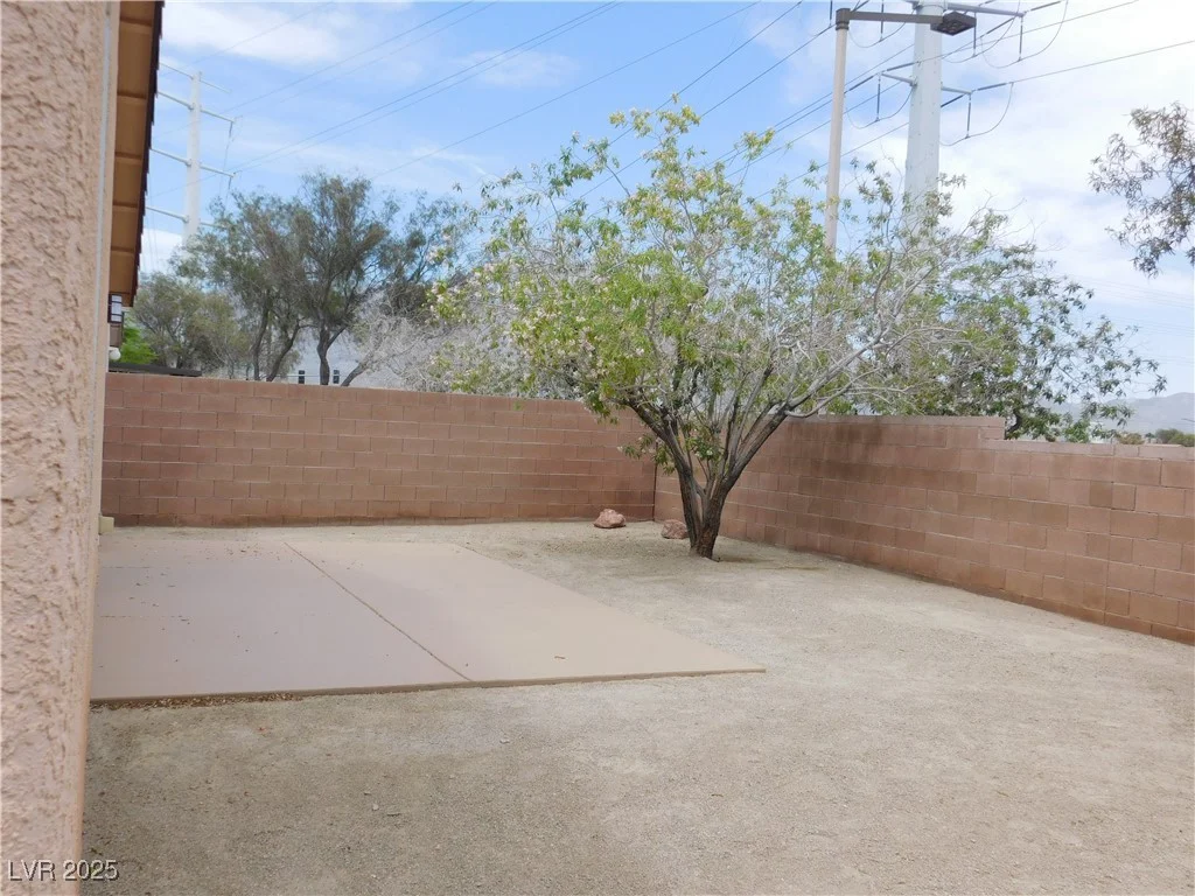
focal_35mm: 30
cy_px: 448
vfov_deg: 46.8
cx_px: 598
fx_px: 1036
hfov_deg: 60.0
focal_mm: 5.3
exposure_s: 1/1000
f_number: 3.2
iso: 125
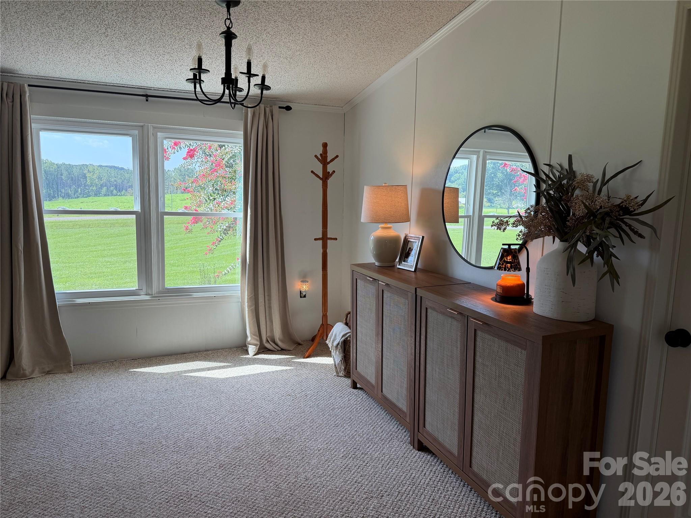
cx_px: 346
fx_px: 479
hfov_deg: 71.6
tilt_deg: -7.3
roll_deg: -1.3
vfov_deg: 56.8
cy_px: 259
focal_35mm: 24
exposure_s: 1/355
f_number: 1.78
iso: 80
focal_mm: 6.76
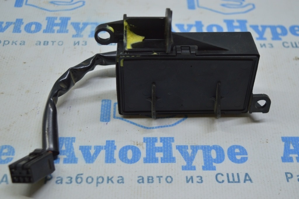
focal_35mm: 54
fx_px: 448
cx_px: 150
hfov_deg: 36.9
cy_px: 100
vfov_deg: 25.0
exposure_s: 1/80
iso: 400
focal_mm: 36
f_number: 4.8
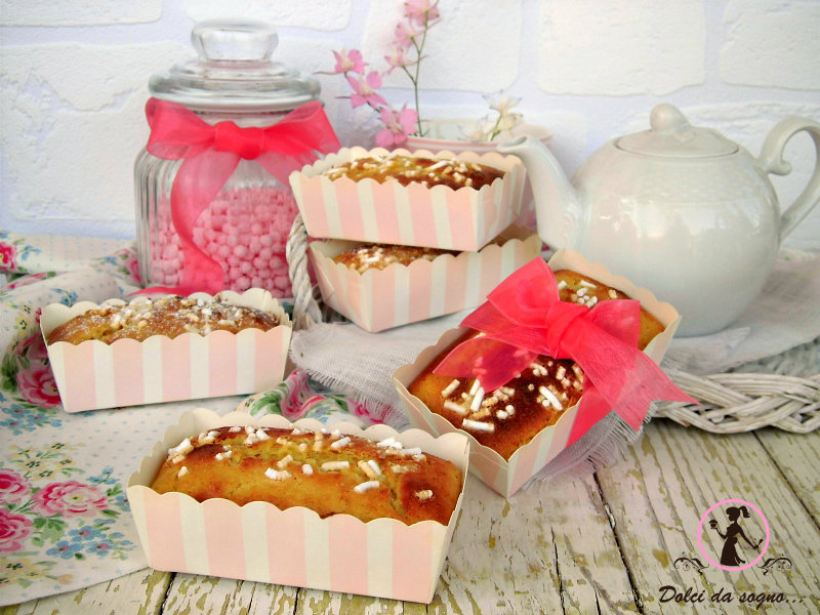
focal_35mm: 47
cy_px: 308
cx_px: 410
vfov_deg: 30.9
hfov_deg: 40.4
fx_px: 1113
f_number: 3.4
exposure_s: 1/125
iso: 100
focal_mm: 8.3
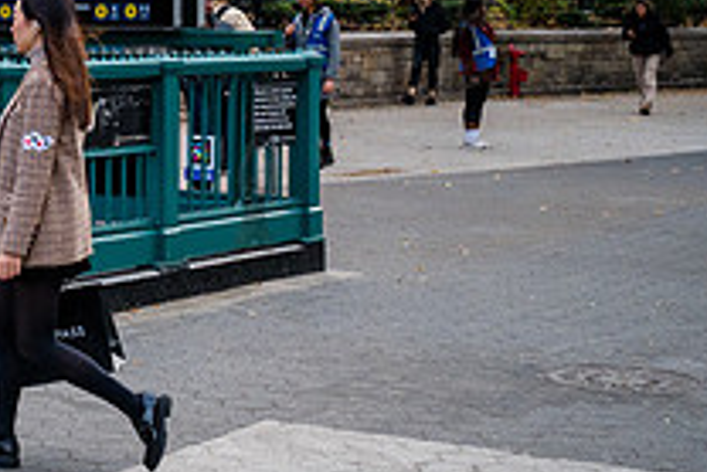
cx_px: -187
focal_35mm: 101
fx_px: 1985
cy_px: 31
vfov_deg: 13.4
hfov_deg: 18.9
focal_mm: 35
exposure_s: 1/3200
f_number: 4.5
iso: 2000
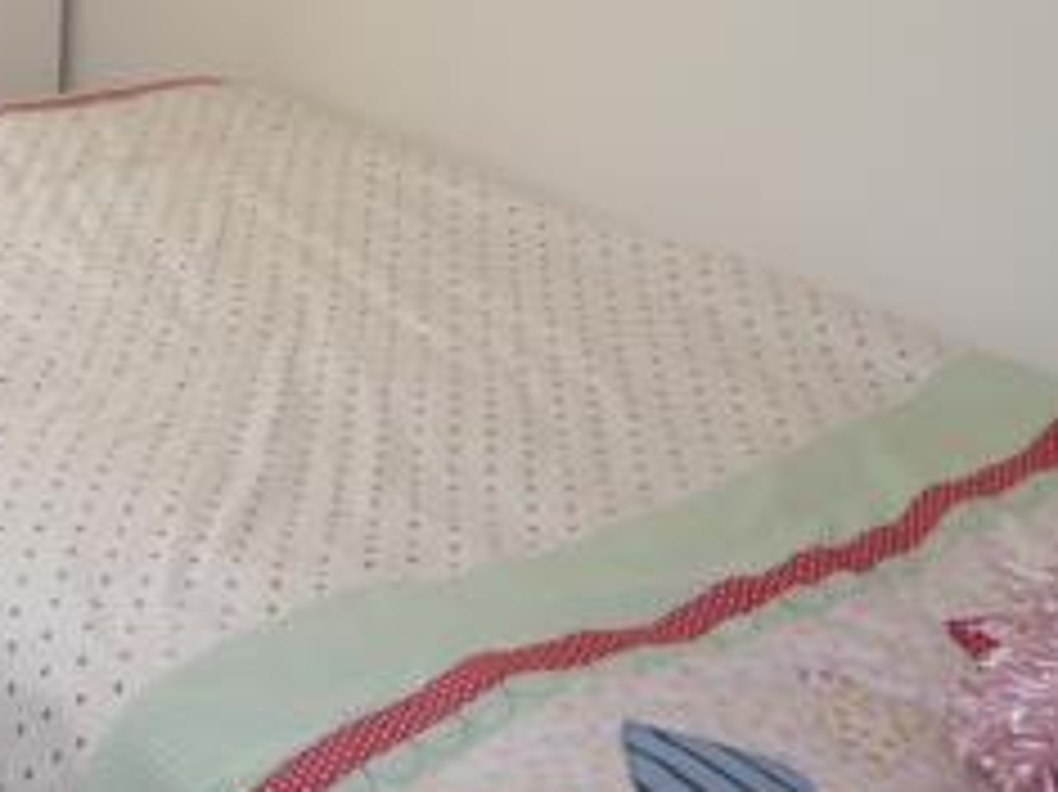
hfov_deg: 27.0
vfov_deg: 20.8
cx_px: 5
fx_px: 2077
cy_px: -14
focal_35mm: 68
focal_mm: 4.5
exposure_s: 1/30
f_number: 2.8
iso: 125
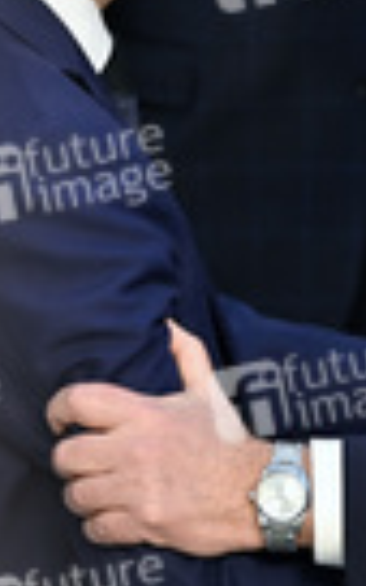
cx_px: 375
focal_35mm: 489
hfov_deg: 2.7
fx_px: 7804
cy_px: 69
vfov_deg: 4.3
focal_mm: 145
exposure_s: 1/400
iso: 400
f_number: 2.8
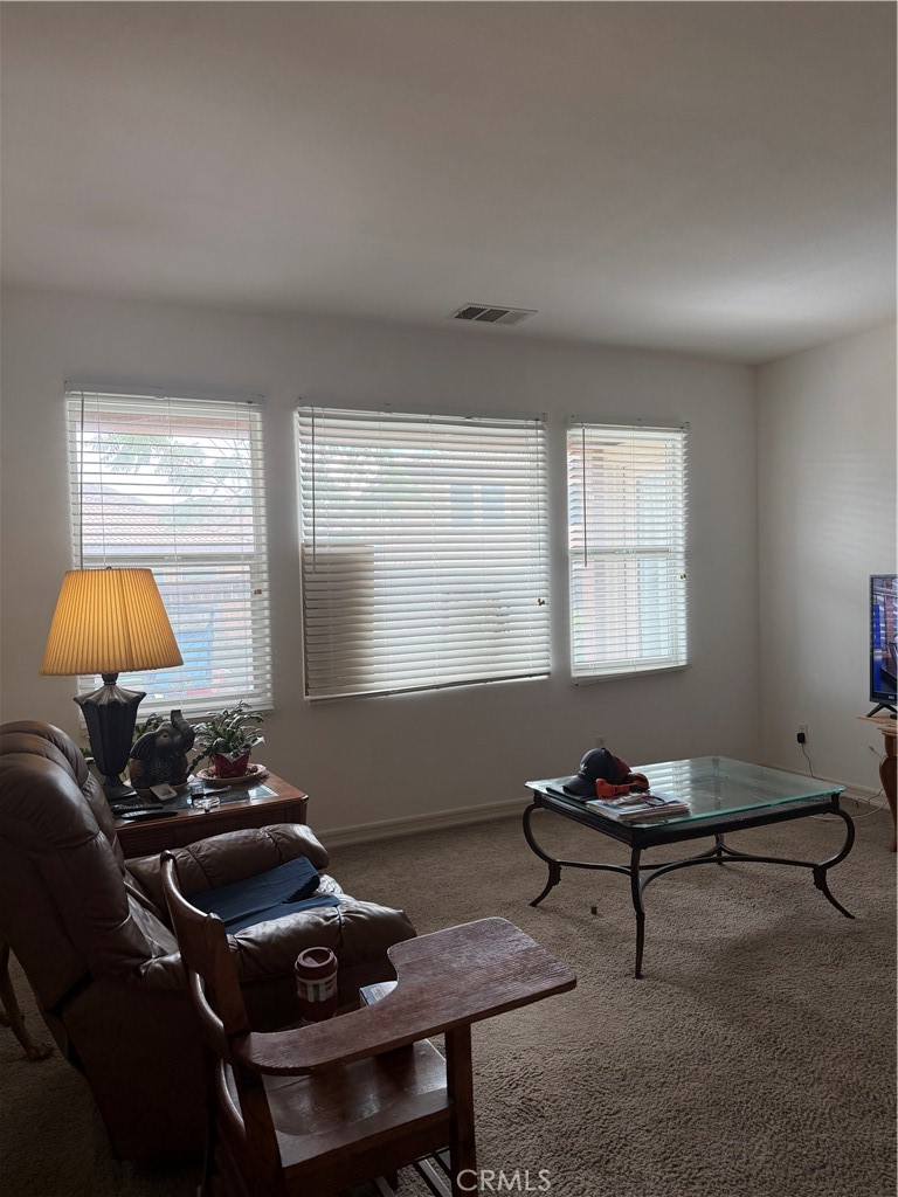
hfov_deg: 56.8
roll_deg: +1.3
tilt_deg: -1.0
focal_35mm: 24
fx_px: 830
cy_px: 598
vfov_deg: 71.6
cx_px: 449
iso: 160
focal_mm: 6.76
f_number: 1.78
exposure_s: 1/188
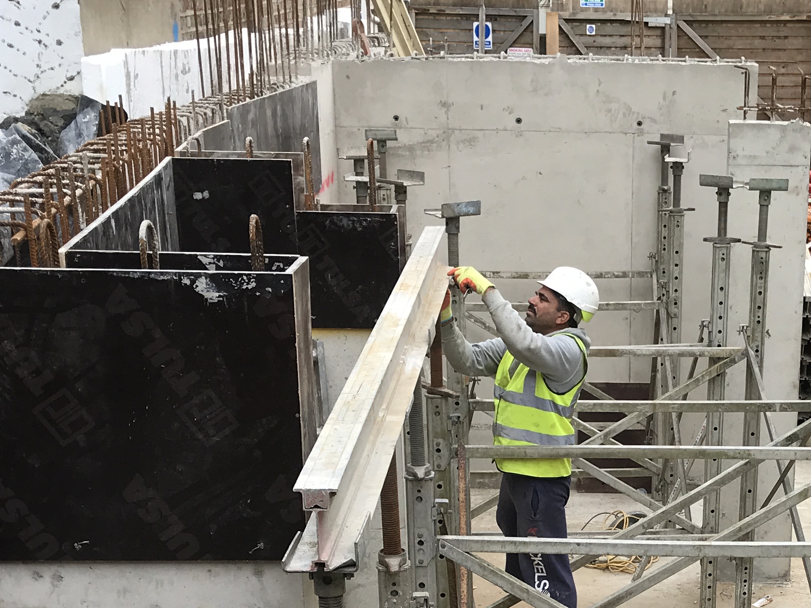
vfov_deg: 21.1
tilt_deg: -21.5
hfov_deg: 28.3
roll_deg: -2.1
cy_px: 627
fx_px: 1570
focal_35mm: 67
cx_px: 669
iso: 20
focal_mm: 3.99
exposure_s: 1/359
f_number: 1.8
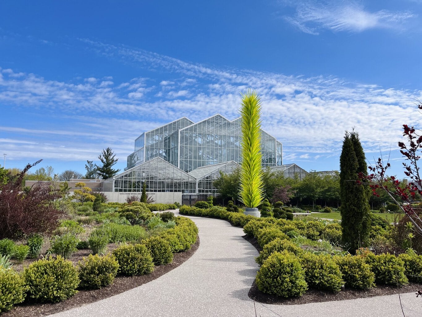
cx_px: 211
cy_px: 158
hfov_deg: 67.3
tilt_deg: +6.3
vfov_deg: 53.1
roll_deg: -0.8
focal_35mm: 26
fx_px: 317
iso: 50
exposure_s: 1/3876
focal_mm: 5.1
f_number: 1.6
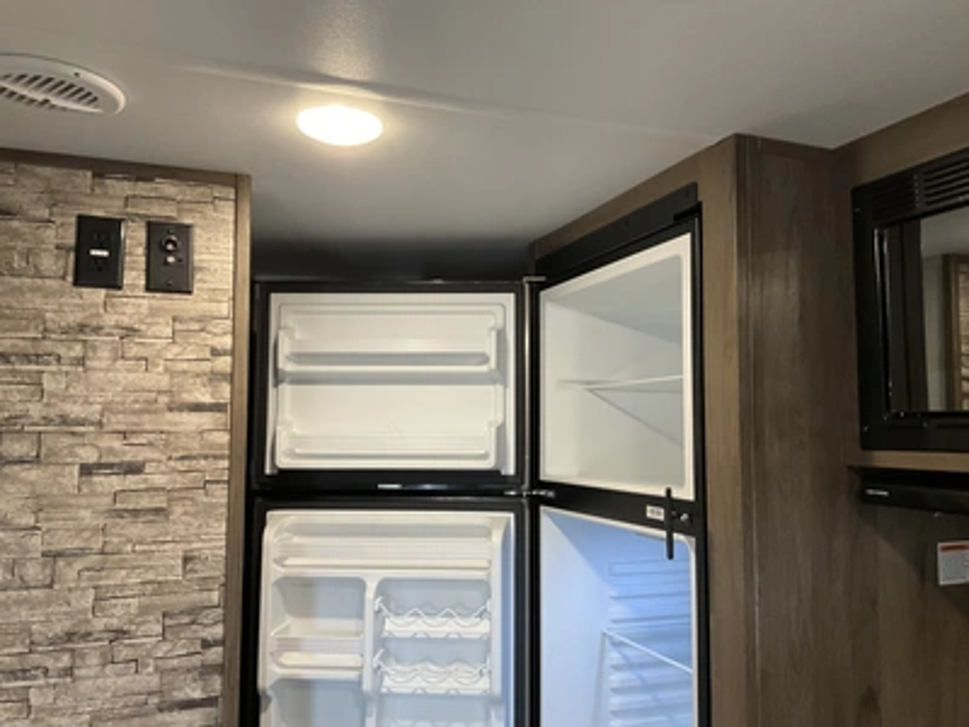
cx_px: 484
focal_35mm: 29
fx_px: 812
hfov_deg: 61.7
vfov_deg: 48.2
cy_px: 364
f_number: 1.8
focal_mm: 3
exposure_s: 1/60
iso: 125
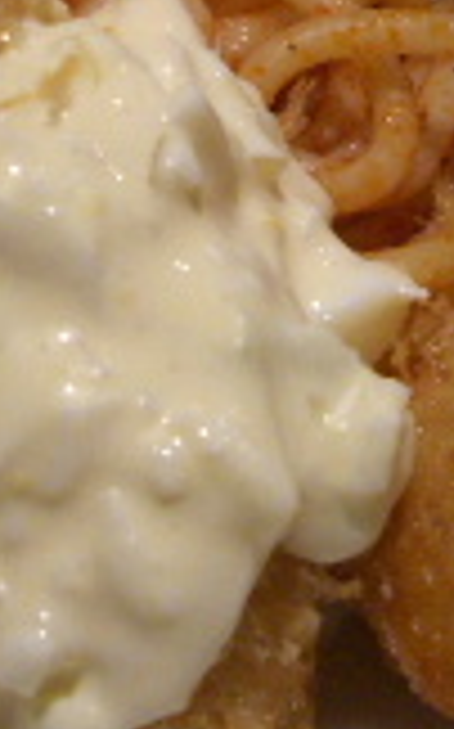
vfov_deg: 12.9
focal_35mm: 159
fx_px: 3153
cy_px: -94
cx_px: 198
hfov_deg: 8.2
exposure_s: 1/125
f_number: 2.8
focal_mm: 7.9
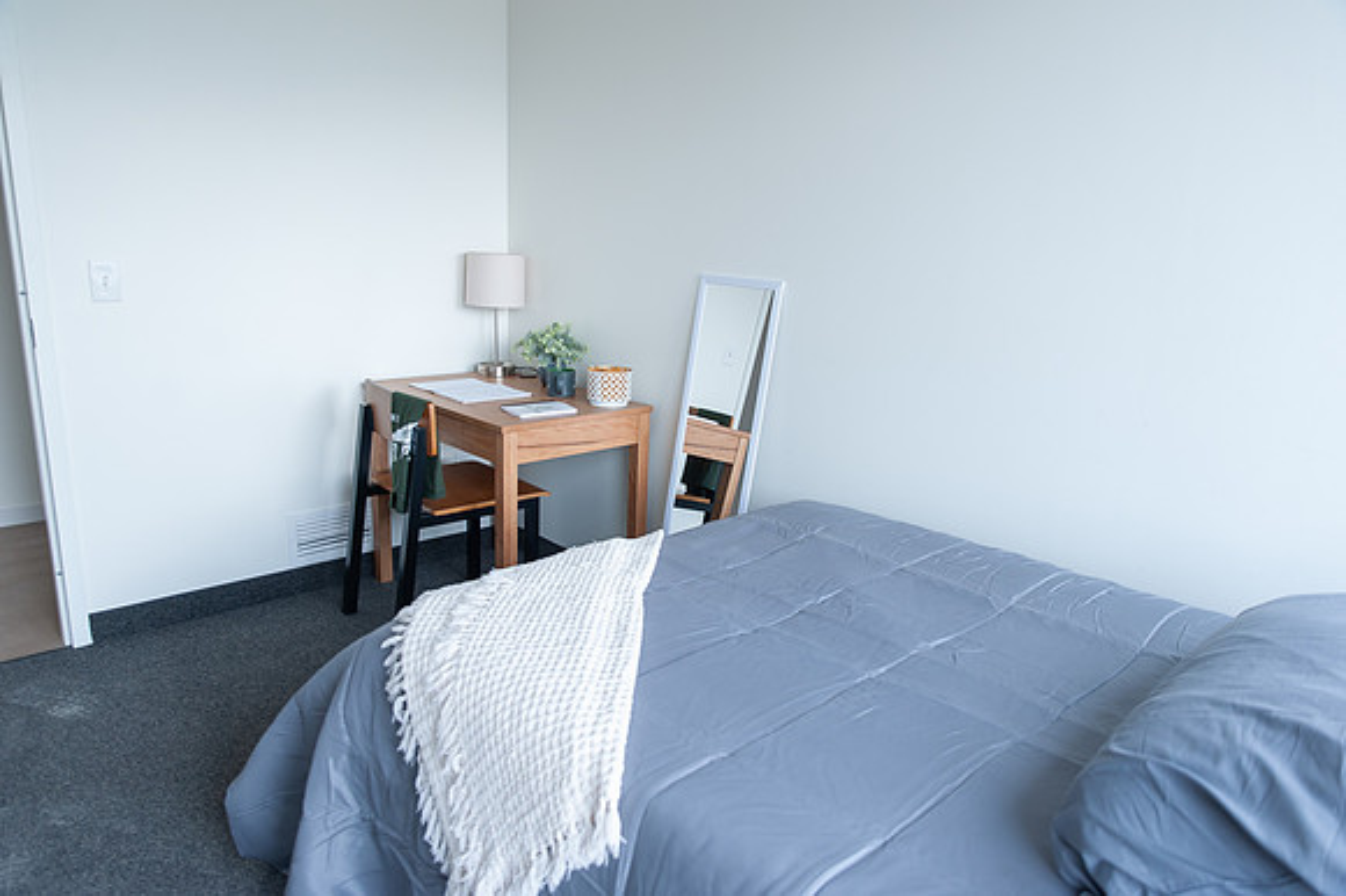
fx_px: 897
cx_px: 673
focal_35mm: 24
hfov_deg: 73.8
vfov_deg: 53.1
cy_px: 448
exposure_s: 1/100
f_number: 3.2
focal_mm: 24
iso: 640
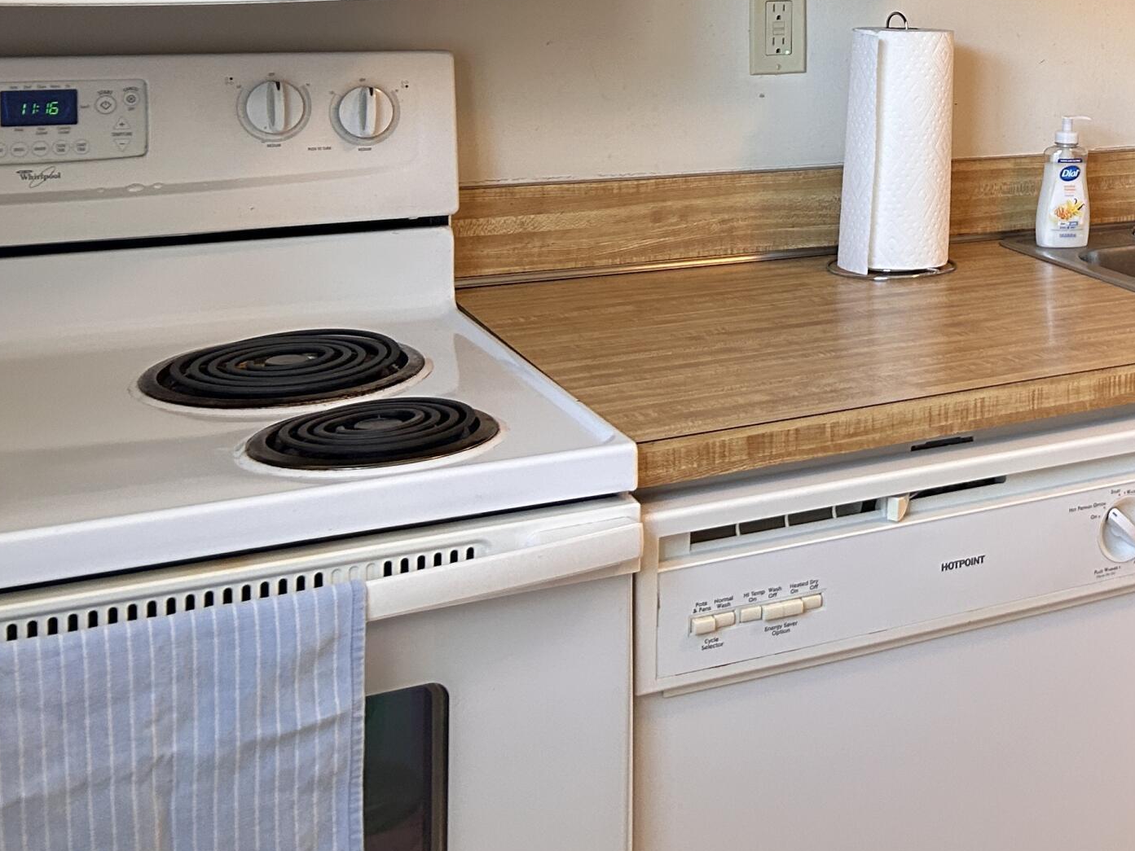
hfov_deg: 31.8
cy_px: 44
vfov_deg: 25.1
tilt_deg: -5.1
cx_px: 1124
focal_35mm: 56
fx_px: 1836
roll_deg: -2.0
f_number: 1.5
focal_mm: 5.7
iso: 200
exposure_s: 1/60
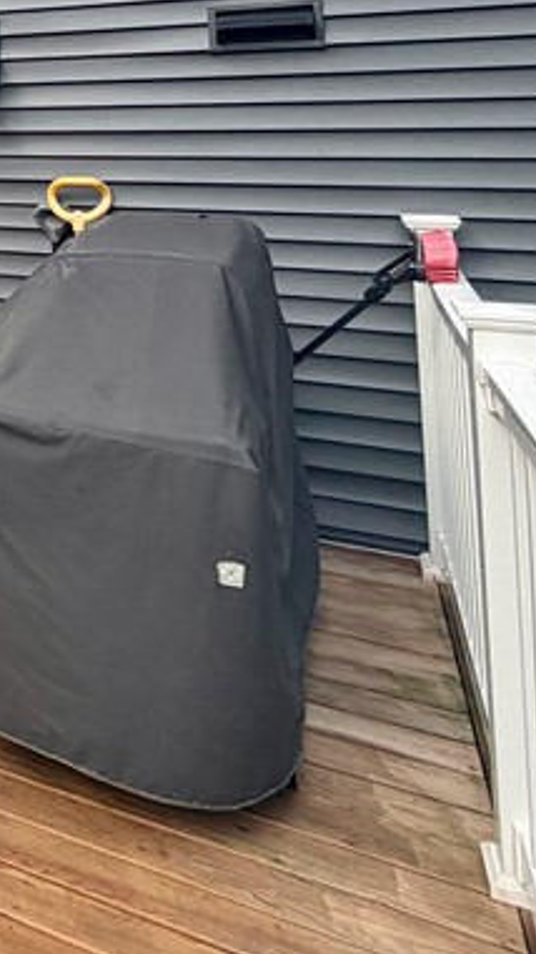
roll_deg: +1.8
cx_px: -448
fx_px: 1037
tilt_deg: +1.4
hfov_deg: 20.1
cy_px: 68
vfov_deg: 44.3
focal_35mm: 41
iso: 40
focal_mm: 2.22
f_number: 2.2
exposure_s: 1/214
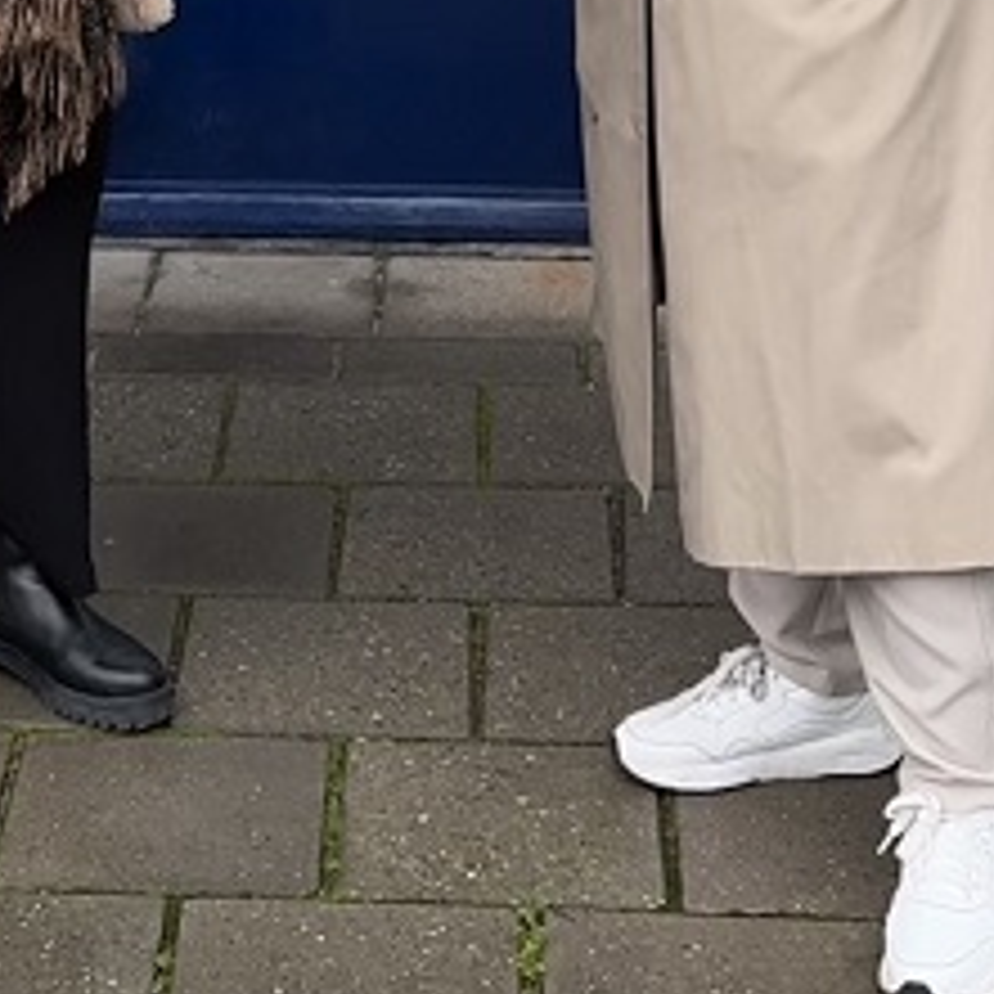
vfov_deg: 16.1
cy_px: -616
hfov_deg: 18.0
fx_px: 3119
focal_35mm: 96
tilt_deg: -2.4
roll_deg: +0.1
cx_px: 238
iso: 100
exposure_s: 1/121
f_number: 1.78
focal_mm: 6.86
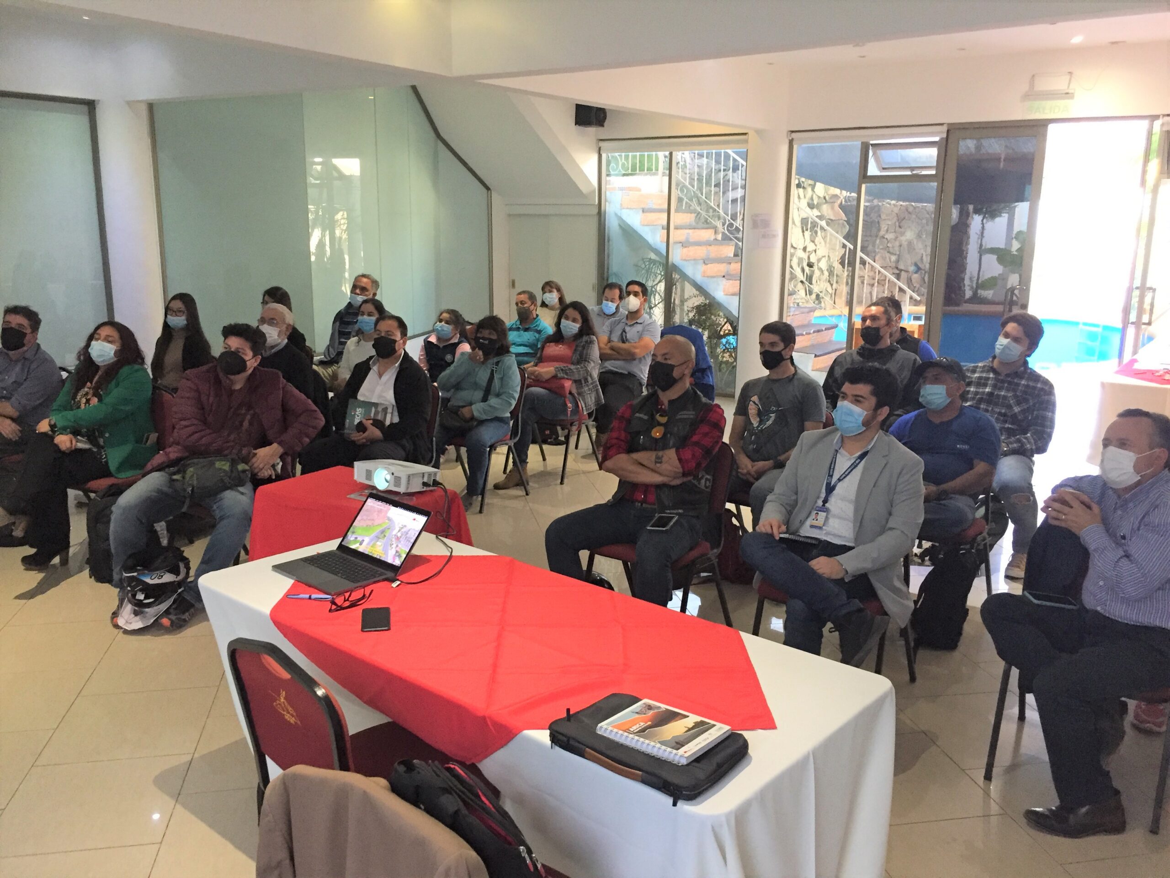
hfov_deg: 61.7
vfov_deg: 48.2
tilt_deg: -14.5
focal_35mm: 29
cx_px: 585
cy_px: 439
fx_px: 980
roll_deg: -1.1
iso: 320
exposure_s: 1/33
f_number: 2.2
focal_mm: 4.15
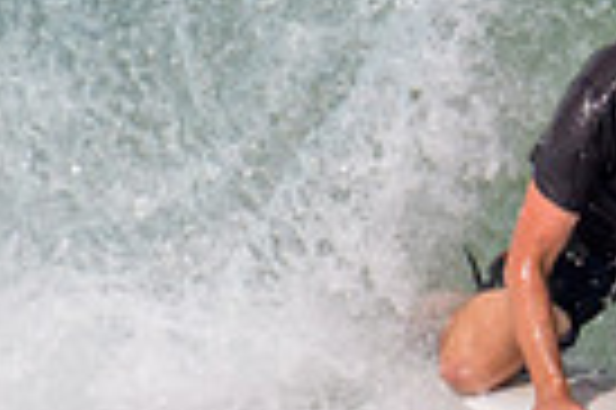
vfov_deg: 0.3
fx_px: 74515
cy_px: 270
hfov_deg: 0.5
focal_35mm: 4360
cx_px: 953
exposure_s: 1/2000
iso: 560
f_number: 11
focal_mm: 800
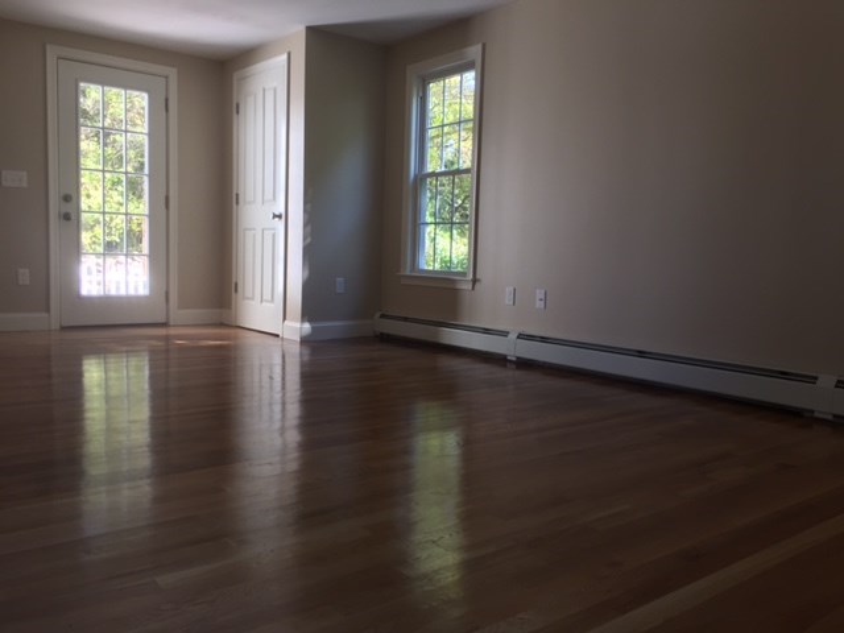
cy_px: 316
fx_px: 707
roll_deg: -2.6
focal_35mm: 29
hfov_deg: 61.7
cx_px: 422
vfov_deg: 48.2
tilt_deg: -5.7
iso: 32
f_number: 2.2
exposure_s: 1/40
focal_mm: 4.15
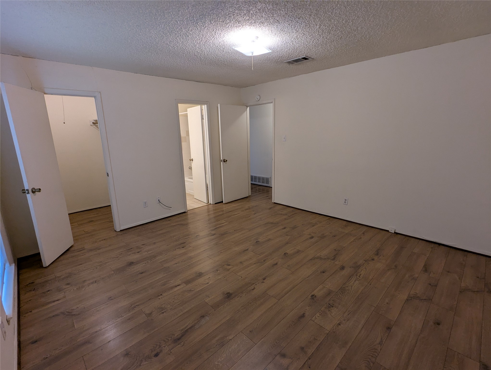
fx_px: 227
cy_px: 185
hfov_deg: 94.4
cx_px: 246
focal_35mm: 16
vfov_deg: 78.2
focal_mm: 2.35
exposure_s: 1/60
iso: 82
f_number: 2.2
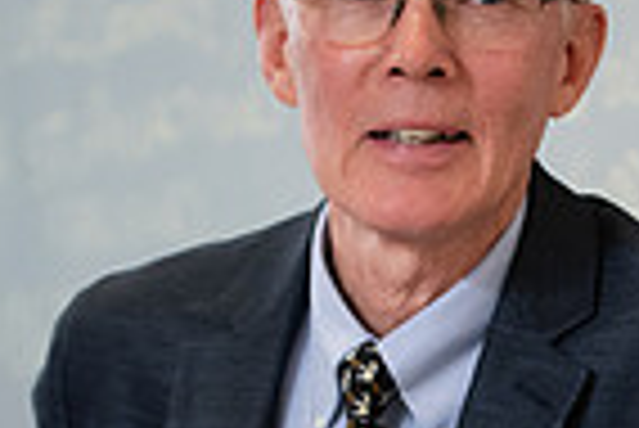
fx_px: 5650
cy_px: 444
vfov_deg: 4.3
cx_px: 675
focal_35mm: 318
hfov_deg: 6.4
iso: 800
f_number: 3.2
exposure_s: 1/200
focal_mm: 78
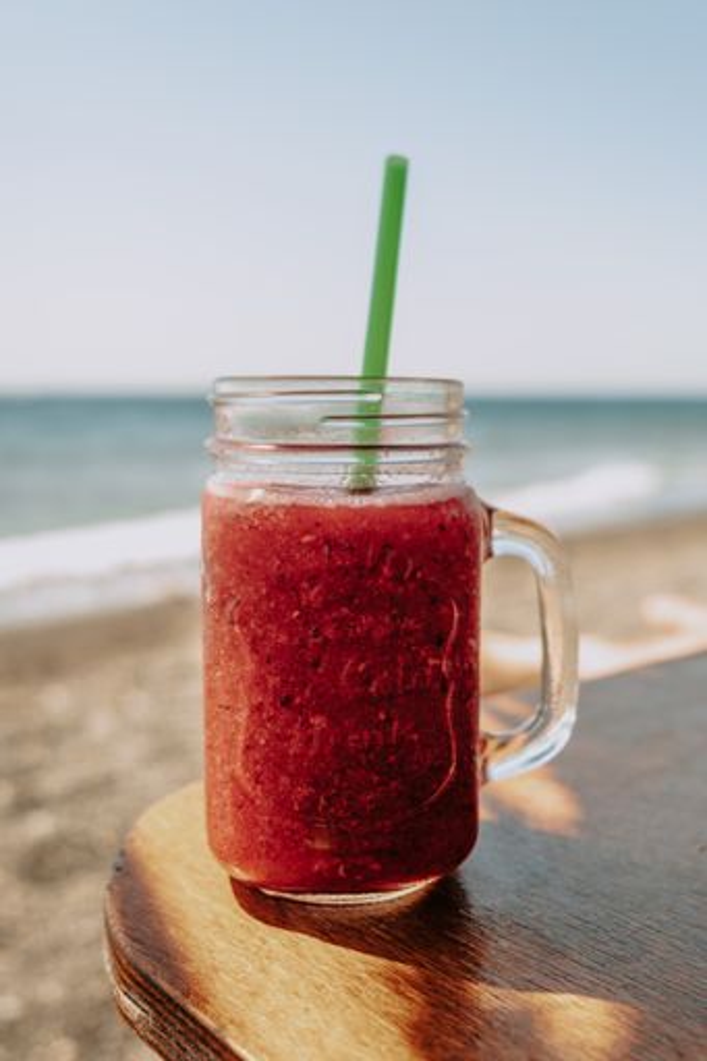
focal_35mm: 32
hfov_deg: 41.1
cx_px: 354
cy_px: 530
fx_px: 943
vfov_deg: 58.7
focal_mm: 21.4
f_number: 3.2
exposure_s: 1/800
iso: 160
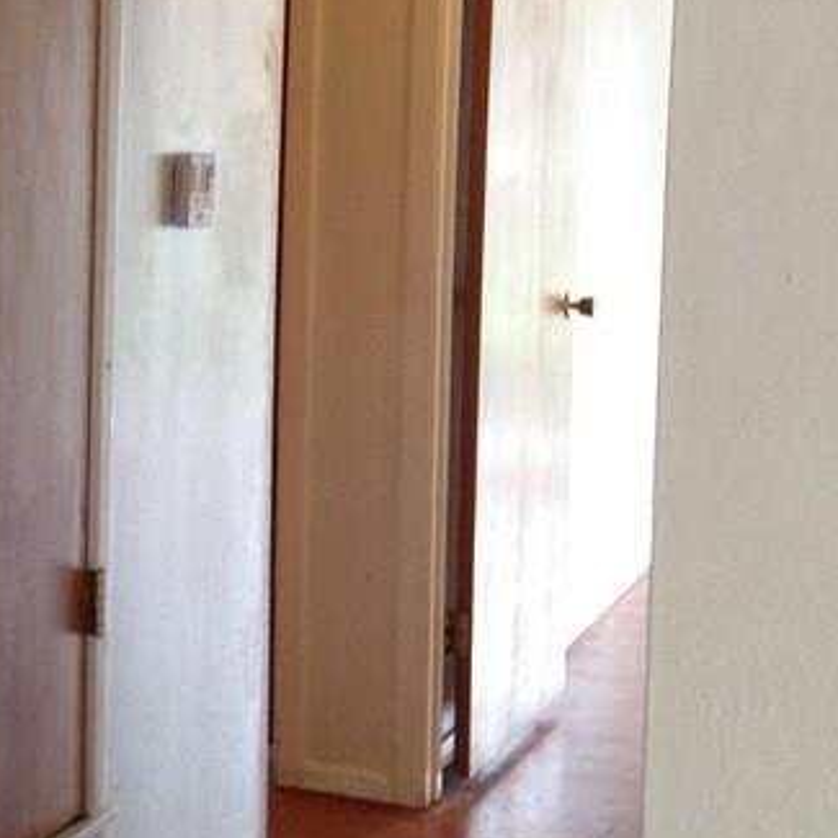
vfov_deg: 18.7
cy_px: 191
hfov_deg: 17.9
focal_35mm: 92
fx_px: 2520
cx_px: -191
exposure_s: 1/20
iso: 100
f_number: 2.4
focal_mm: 4.12
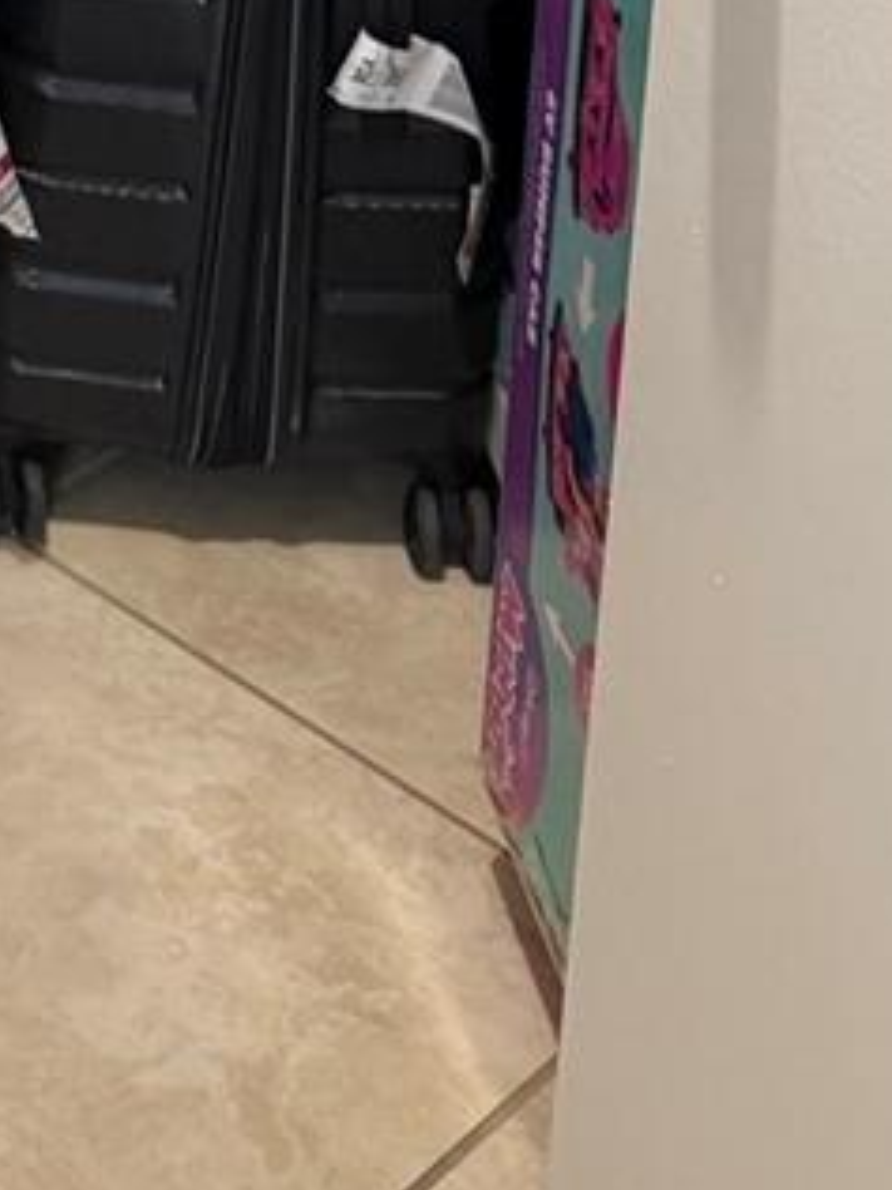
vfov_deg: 17.4
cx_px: -674
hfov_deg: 14.4
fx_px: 3127
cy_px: -972
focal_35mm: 91
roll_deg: +0.4
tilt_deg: -10.4
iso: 200
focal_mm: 6.76
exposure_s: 1/60
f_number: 1.78
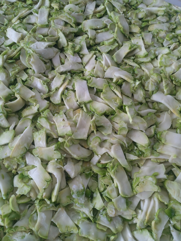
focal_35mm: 27
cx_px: 90
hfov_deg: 51.3
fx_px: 188
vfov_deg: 65.3
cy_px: 120
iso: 250
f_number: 1.9
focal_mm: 5.52
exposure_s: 1/100
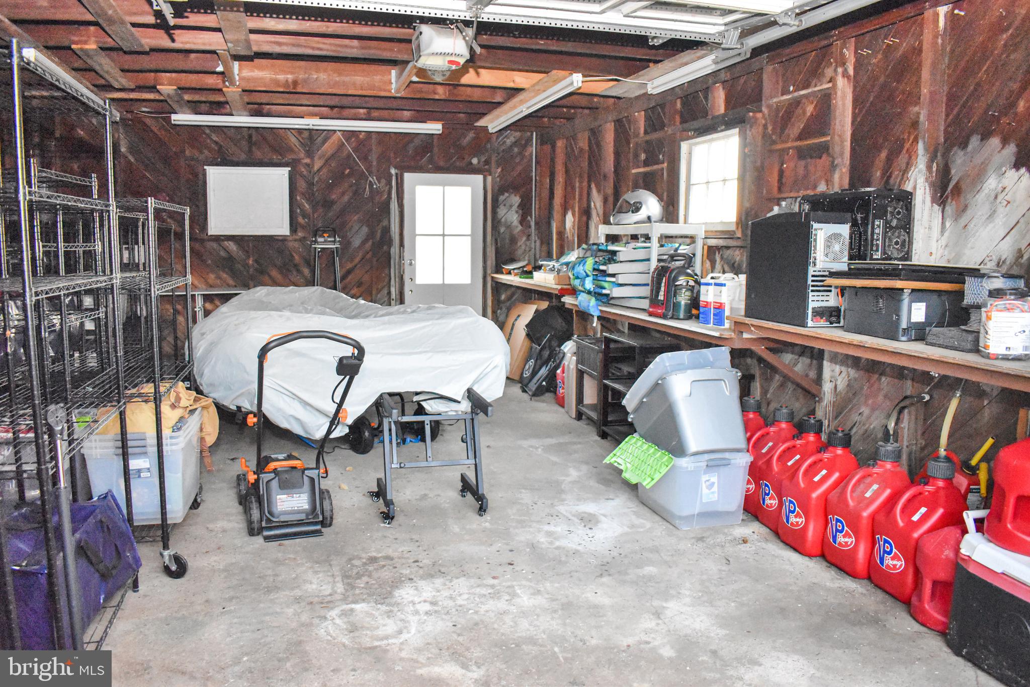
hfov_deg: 67.4
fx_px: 772
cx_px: 515
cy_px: 344
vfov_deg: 47.9
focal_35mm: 27
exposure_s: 1/125
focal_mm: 18
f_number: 3.5
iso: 5600
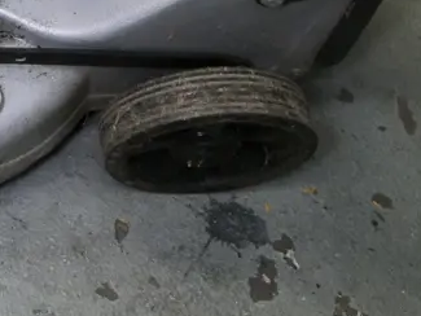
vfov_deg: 20.6
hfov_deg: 26.6
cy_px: -131
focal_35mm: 63
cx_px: -109
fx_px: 766
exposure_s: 1/400
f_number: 4.5
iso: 3200
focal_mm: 10
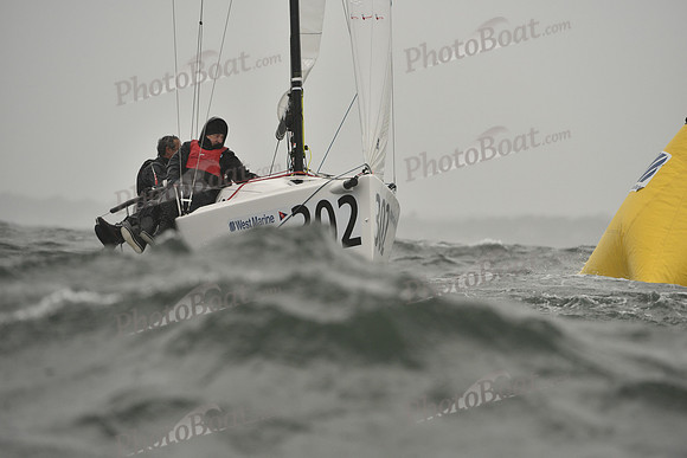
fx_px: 7253
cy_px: 229
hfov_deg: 5.4
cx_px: 344
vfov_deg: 3.6
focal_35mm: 380
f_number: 6.3
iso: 400
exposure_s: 1/1000
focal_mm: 380
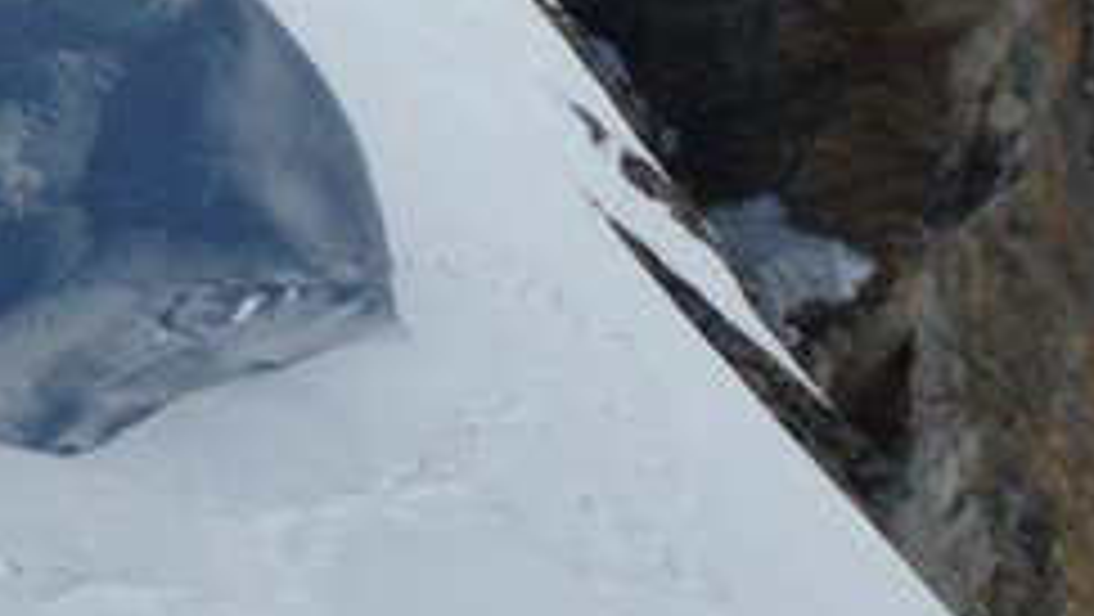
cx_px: -590
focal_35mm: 86
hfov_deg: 20.7
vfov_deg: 13.1
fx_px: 2496
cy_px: -387
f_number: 5.6
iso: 100
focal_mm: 4.3
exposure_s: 1/2000
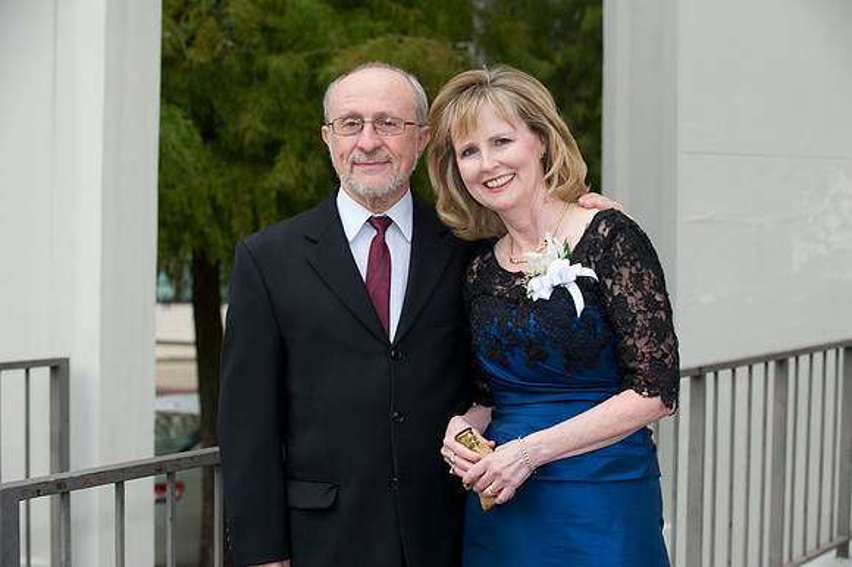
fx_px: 1845
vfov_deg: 17.5
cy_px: 284
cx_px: 426
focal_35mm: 78
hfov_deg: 26.0
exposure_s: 1/125
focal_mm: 78
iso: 400
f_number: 4.5
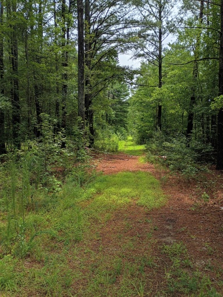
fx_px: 249
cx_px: 112
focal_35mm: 29
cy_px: 148
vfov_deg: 61.6
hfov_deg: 48.2
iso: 100
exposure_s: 1/419
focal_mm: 4.27
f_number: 1.8
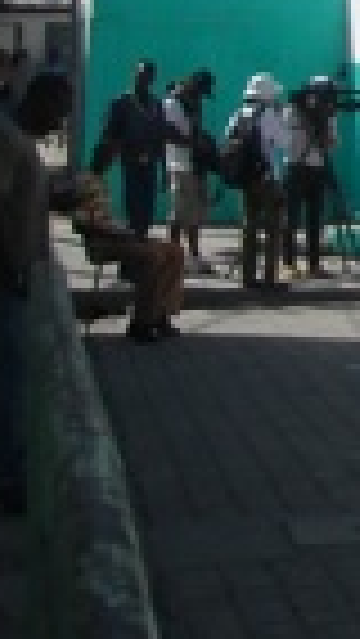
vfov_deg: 12.6
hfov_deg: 6.8
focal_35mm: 161
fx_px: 2729
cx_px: 1102
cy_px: -351
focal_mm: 5.7
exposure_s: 1/369
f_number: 5.6
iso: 64
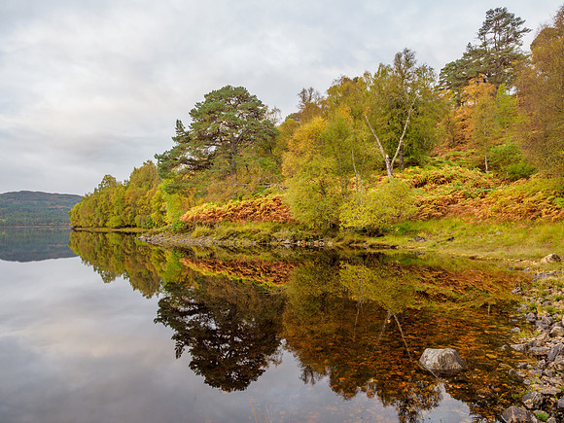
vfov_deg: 56.8
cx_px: 282
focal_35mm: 24
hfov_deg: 71.6
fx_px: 391
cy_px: 212
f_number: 7.1
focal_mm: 12
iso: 200
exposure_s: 1/15
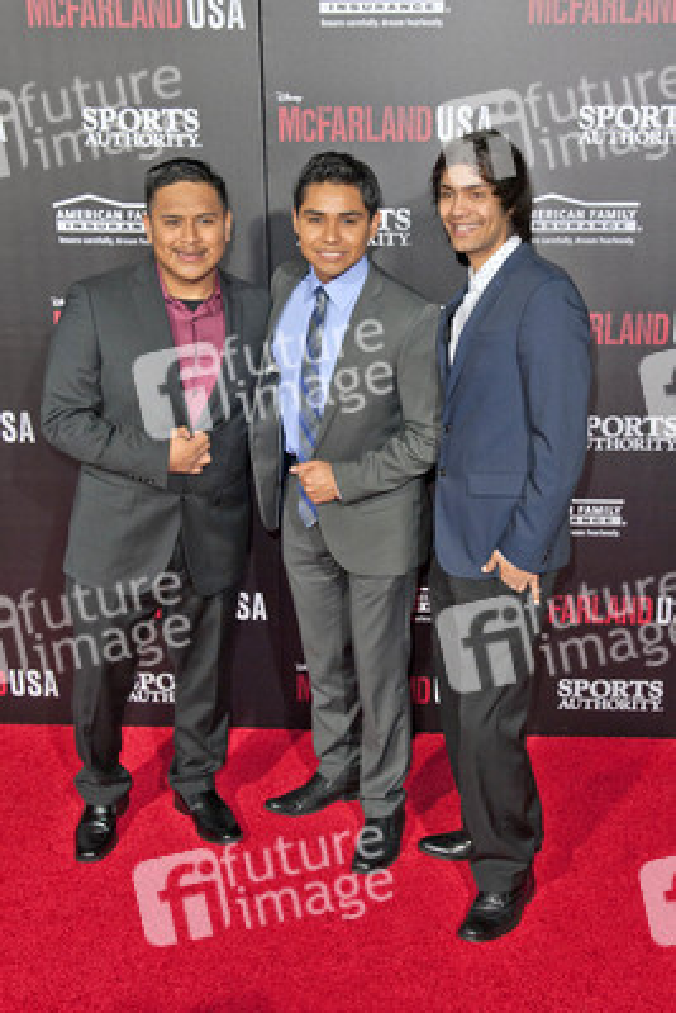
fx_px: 985
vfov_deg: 54.4
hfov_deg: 37.9
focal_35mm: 35
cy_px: 506
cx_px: 338
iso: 400
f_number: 4.5
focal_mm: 35
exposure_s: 1/400
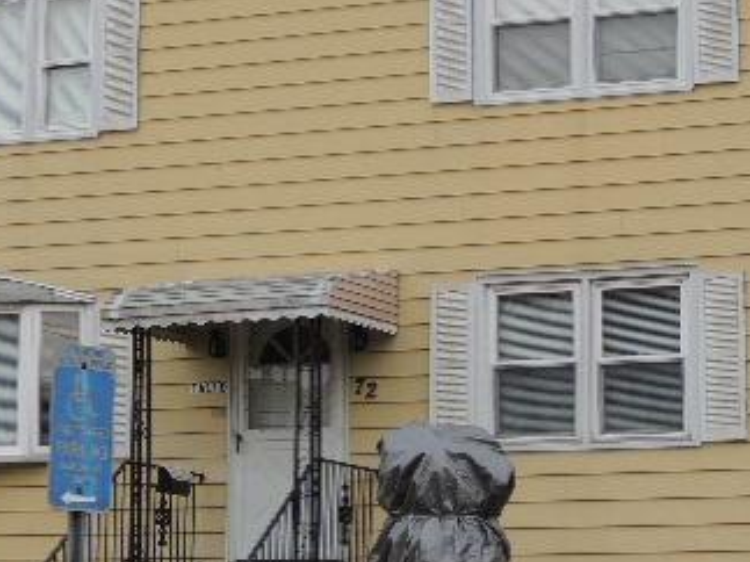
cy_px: 281
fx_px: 2361
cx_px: 416
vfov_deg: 13.6
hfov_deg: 18.0
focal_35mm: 109
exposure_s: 1/250
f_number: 3.7
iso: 100
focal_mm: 9.8
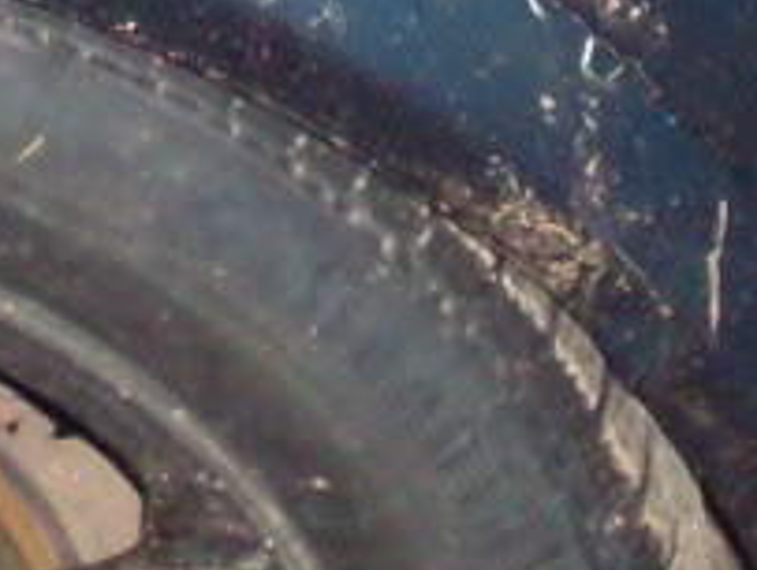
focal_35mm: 287
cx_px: -41
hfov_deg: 6.9
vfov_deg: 5.0
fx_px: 6287
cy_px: -931
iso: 240
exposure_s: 1/45
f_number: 2.8
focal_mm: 6.3
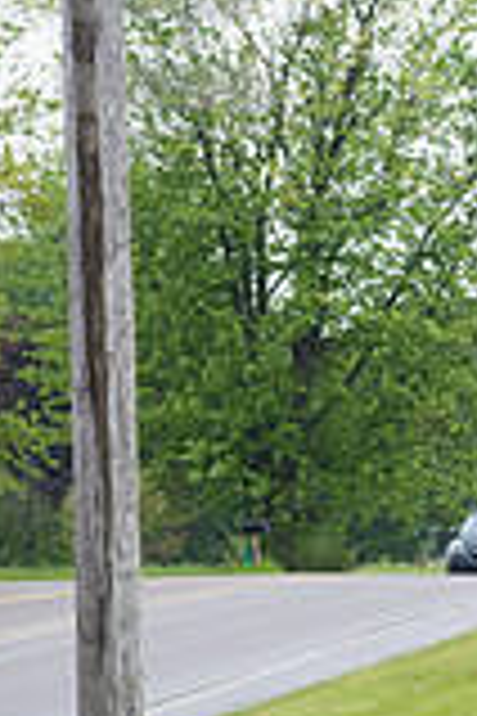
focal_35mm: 340
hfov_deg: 4.0
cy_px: 500
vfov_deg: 6.1
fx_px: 6757
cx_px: 657
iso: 1000
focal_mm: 120
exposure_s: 1/640
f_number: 6.3
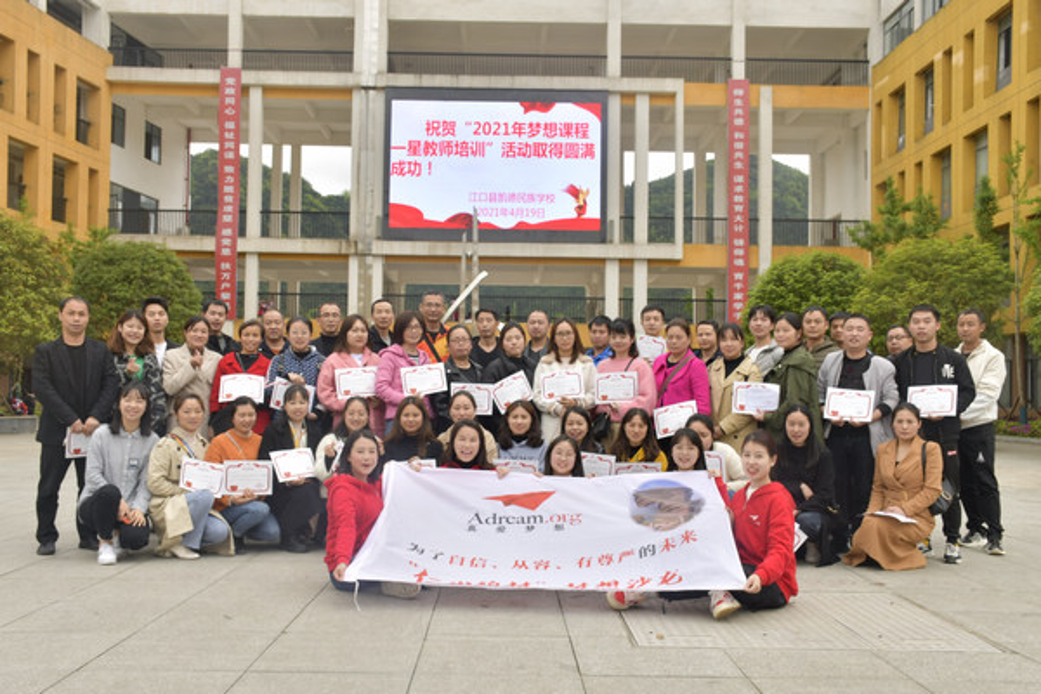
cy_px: 347
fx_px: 983
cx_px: 520
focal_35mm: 34
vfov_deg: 38.9
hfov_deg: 55.8
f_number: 8
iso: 100
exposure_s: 1/90
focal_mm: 23
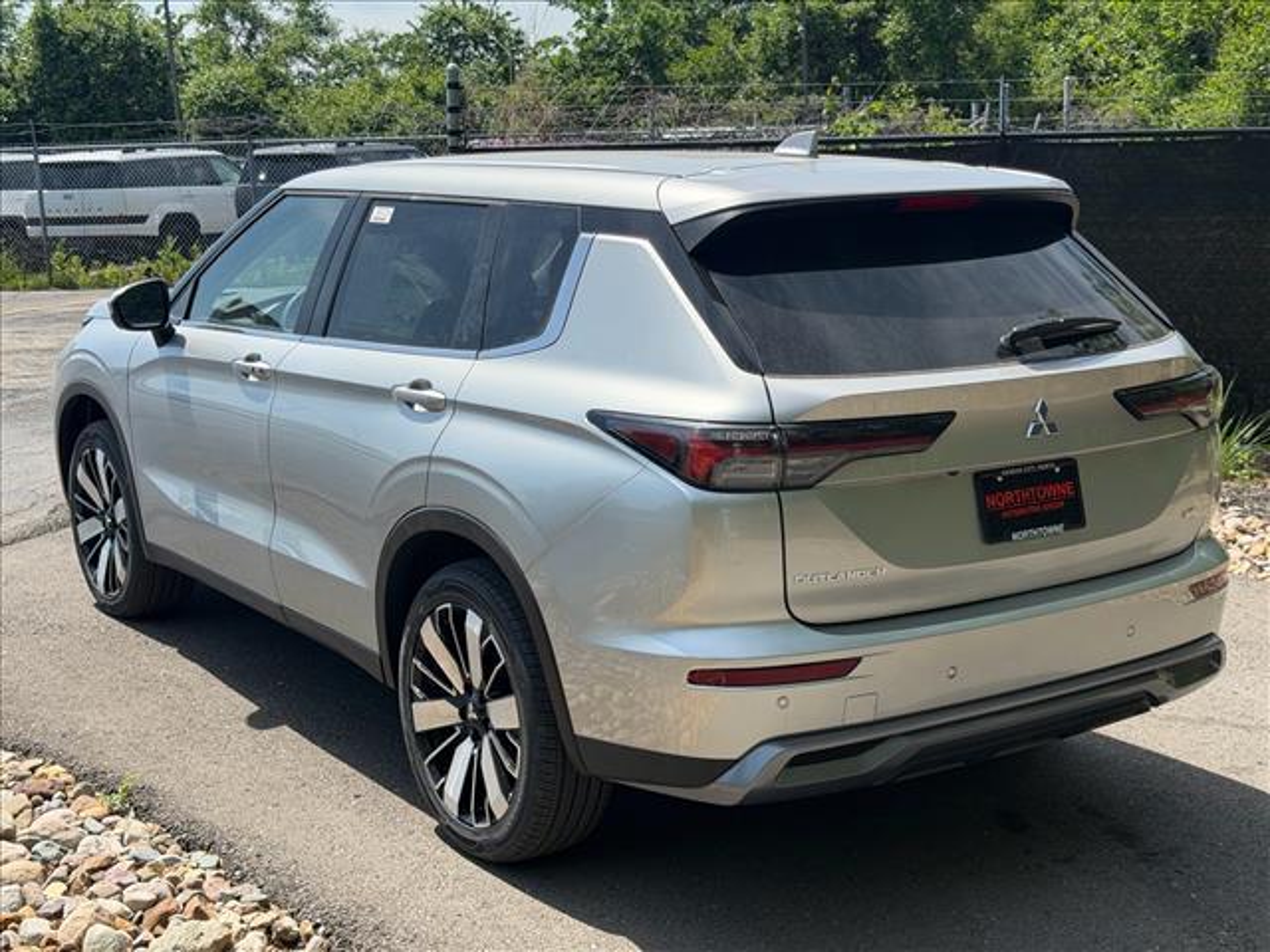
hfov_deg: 39.7
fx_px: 1761
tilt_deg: -8.8
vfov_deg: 30.3
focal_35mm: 48
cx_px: 635
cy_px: 476
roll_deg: +3.8
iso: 80
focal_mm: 6.76
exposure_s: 1/4329
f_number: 1.78
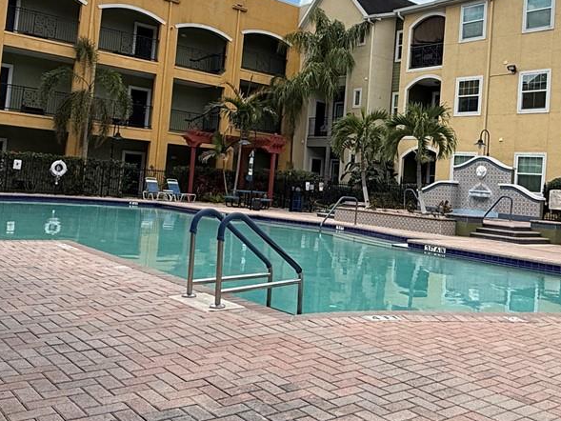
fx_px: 616
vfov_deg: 37.5
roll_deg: -2.7
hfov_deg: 48.6
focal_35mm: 38
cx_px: 347
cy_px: 152
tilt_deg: +4.6
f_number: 2.2
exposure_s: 1/1795
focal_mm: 2.22
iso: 80
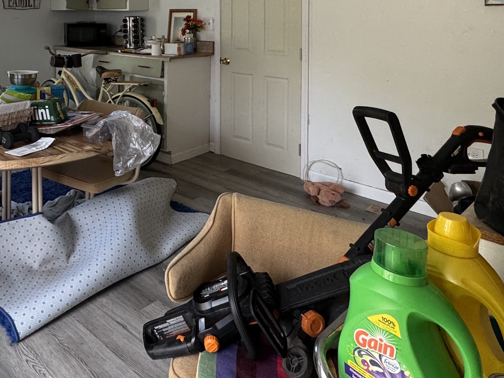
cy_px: 23
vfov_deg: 40.2
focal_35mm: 32
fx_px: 466
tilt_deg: -1.6
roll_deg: -0.2
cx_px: 89
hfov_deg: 52.5
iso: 125
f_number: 2.2
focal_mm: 2.22
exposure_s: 1/99
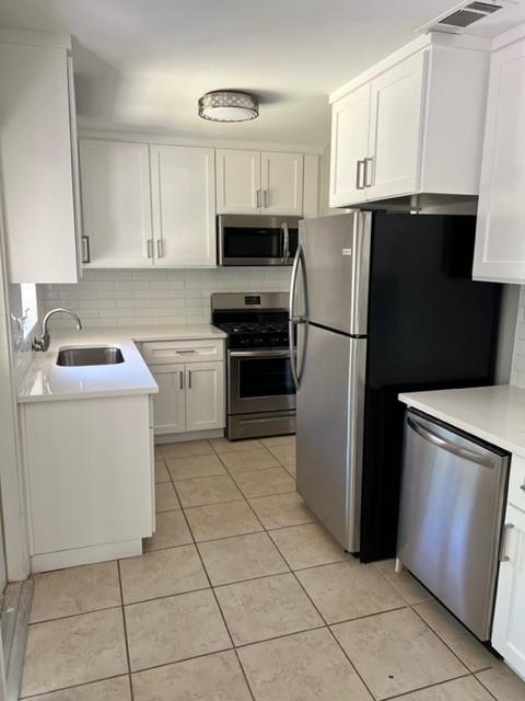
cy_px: 350
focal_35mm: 26
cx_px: 262
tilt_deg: -10.7
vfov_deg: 67.3
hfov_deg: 53.1
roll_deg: -0.2
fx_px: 526
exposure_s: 1/102
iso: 125
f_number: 1.5
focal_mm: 5.7
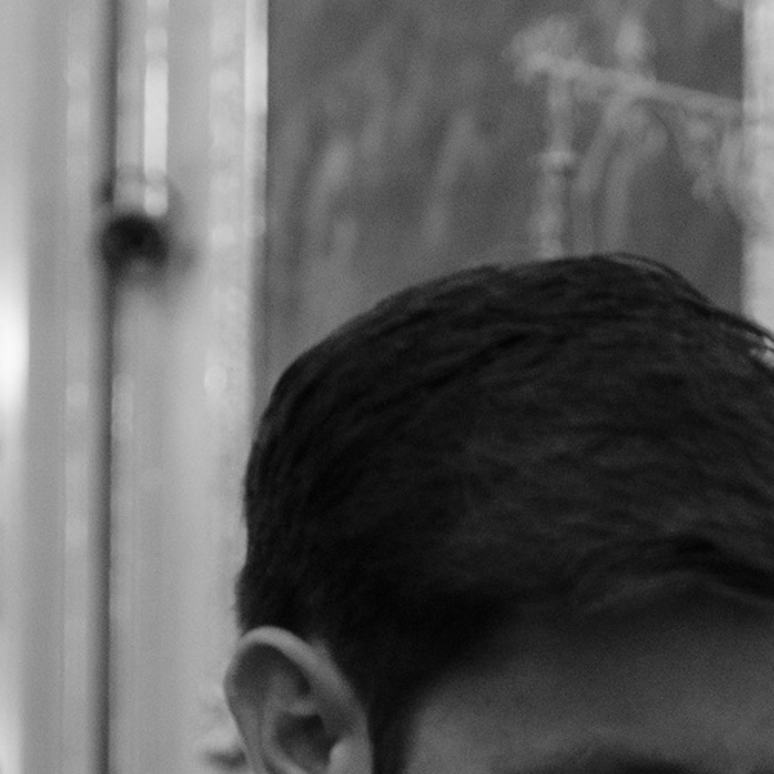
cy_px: 1209
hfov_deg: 15.3
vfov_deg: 14.5
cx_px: 828
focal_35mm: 111
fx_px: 2808
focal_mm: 16
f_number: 1.6
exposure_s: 1/250
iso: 800
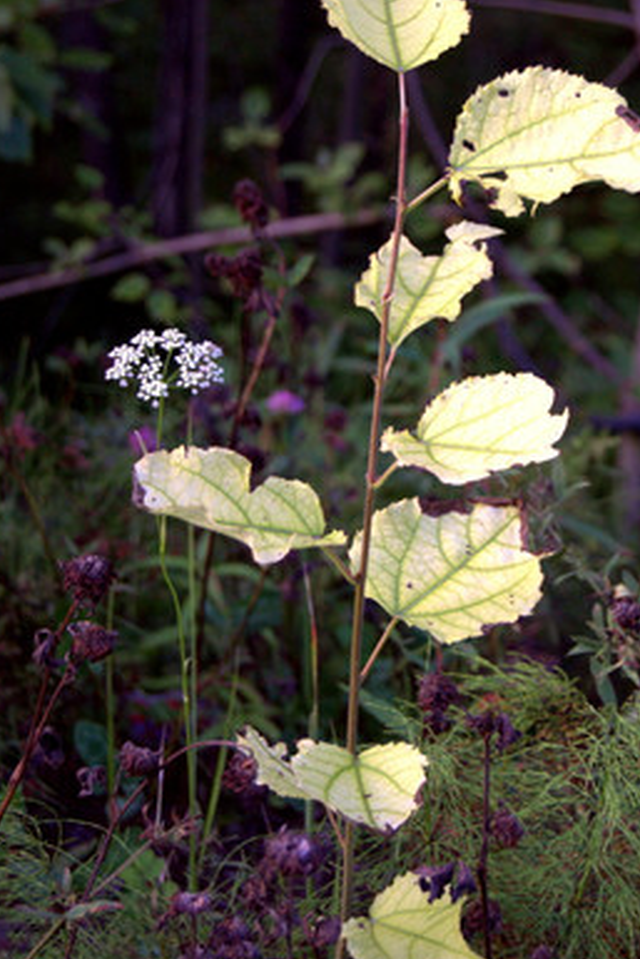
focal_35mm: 88
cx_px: 400
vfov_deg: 23.2
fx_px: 2335
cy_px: 381
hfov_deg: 15.6
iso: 800
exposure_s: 1/100
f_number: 5.3
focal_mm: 45
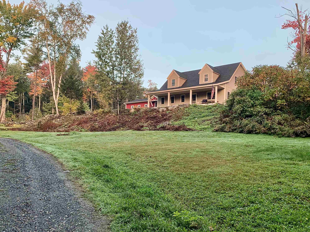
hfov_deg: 67.3
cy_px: 116
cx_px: 155
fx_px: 233
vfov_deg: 53.1
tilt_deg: +5.8
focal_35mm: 26
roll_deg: -2.4
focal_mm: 4.25
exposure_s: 1/121
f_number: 1.8
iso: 32
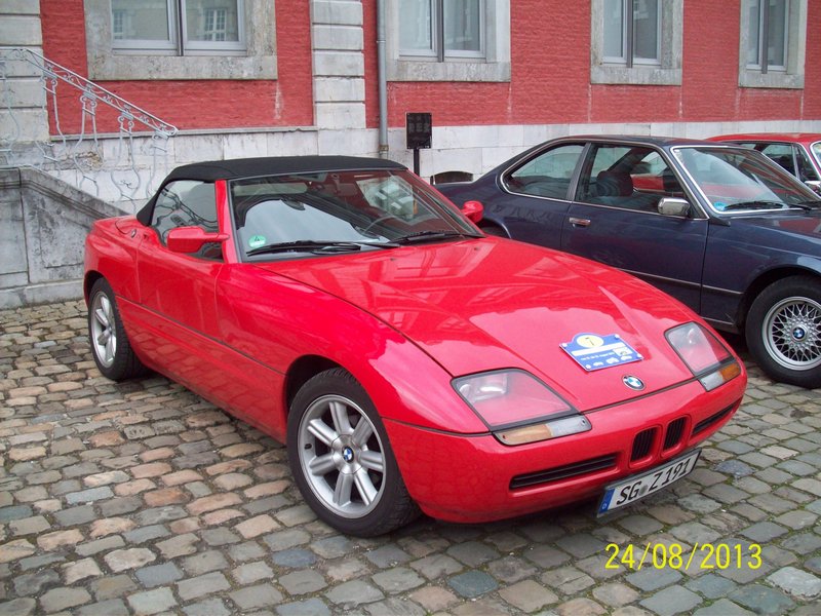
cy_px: 308
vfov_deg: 38.7
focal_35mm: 37
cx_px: 410
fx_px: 878
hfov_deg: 50.1
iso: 80
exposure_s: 1/213
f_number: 2.8
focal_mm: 6.2
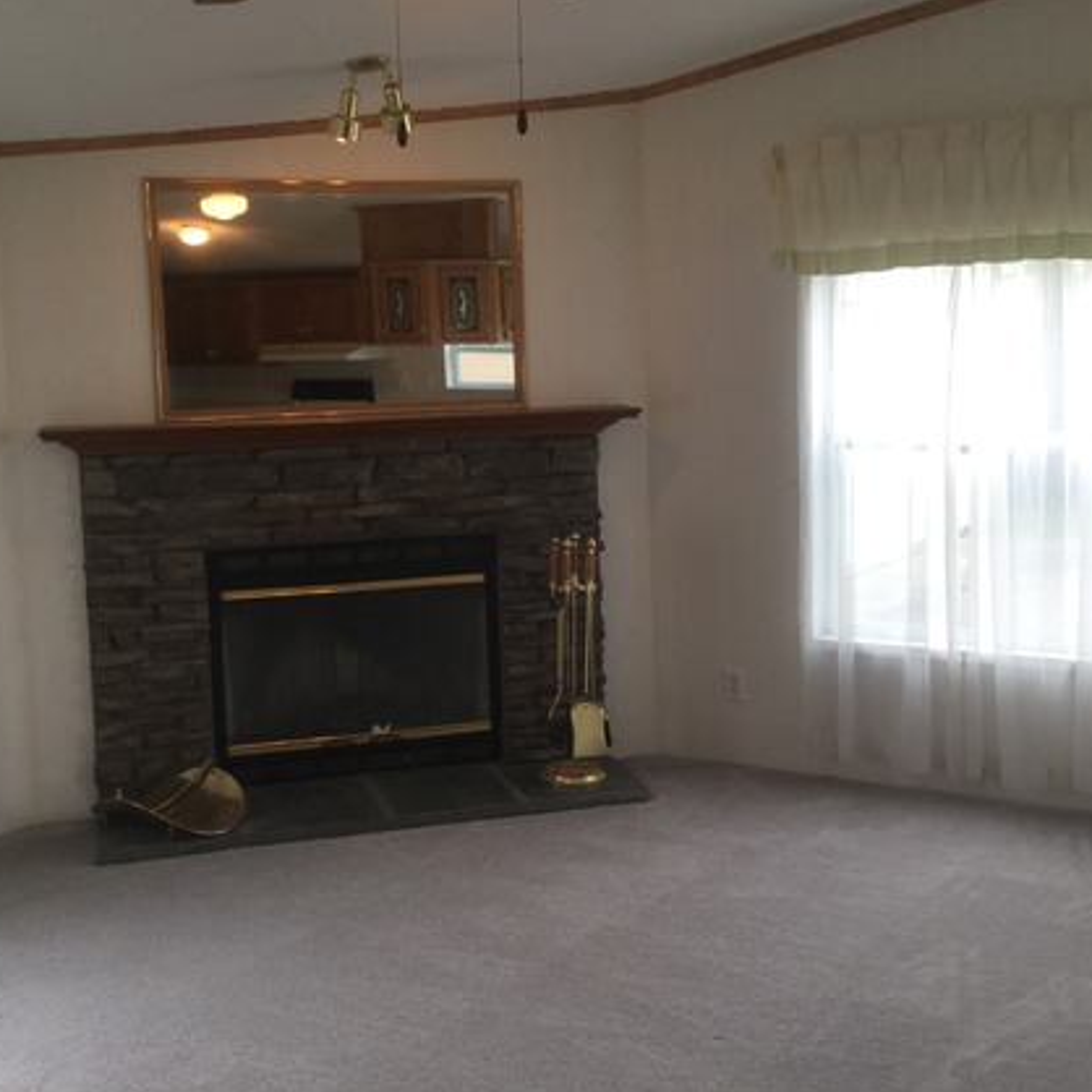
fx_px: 1499
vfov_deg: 40.0
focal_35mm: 42
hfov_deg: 40.0
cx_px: 546
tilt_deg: -4.4
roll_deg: +1.1
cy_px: 496
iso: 32
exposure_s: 1/60
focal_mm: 3.3
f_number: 2.4
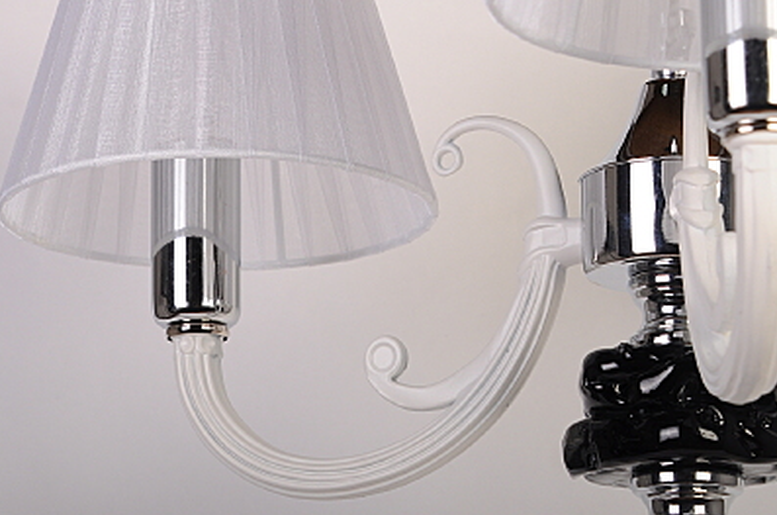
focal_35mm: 193
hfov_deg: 10.7
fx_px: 4152
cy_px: 164
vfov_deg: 7.1
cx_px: 258
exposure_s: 1/160
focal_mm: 85
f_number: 10
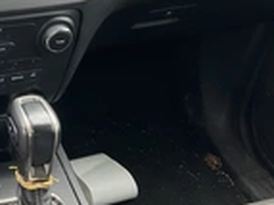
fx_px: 641
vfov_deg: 17.9
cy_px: 25
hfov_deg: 22.8
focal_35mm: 81
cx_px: -27
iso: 50
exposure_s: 1/122
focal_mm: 3
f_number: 1.8
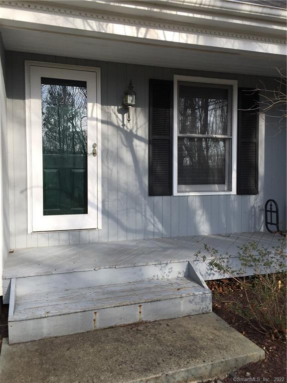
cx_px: 144
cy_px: 192
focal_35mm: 29
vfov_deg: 61.7
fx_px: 321
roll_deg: -0.4
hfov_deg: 48.2
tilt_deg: -2.3
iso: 32
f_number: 2.2
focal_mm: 4.15
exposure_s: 1/659
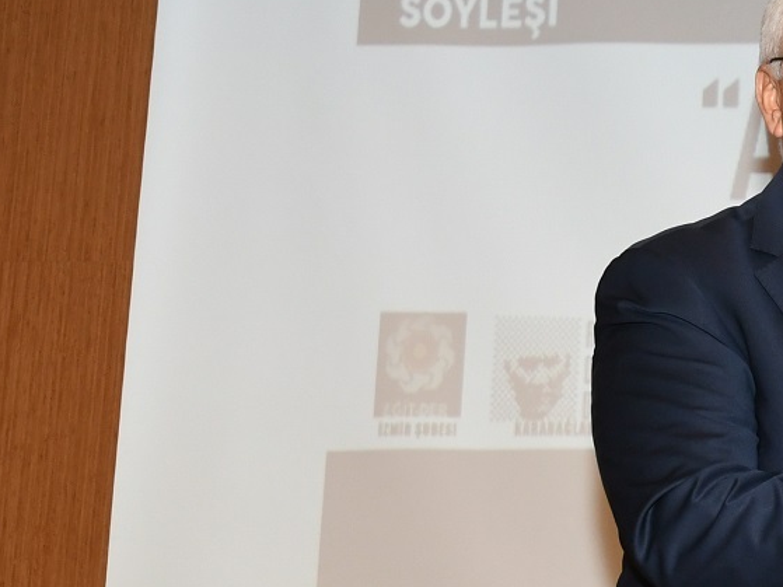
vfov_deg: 15.1
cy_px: 123
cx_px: 1214
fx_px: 2194
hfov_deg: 17.8
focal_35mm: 97
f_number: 7.1
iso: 1000
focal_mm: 20
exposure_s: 1/60
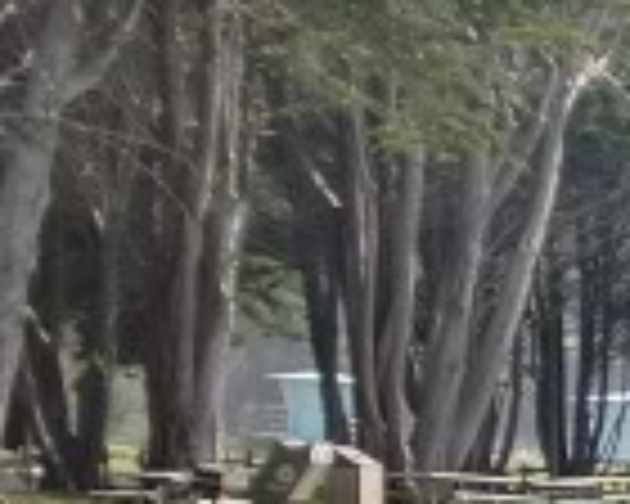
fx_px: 4773
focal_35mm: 256
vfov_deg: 6.0
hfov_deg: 7.2
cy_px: 716
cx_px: 1440
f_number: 3.6
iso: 64
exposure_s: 1/400
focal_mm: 8.44
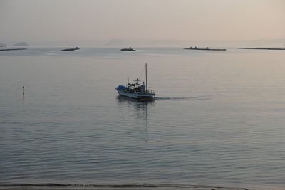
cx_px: 142
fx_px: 594
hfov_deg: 27.0
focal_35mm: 75
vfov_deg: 18.2
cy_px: 95
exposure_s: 1/400
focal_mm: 50
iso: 100
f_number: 5.6
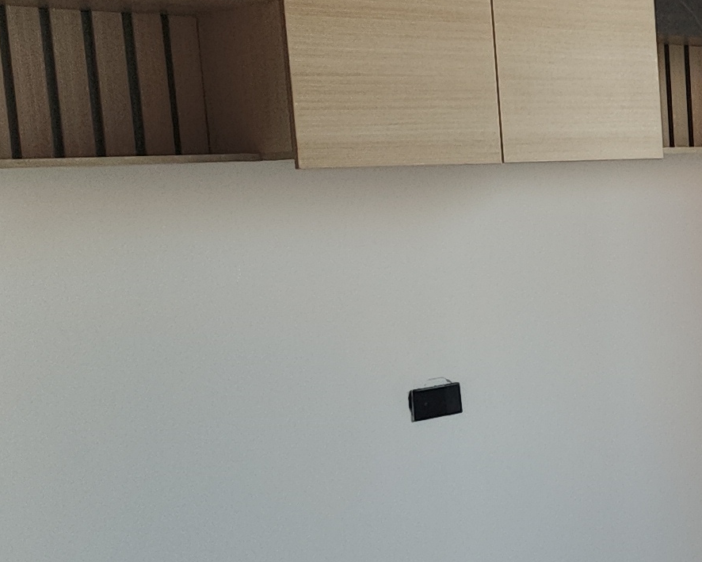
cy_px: 299
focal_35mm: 63
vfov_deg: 24.2
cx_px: 1019
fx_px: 1309
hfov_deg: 24.3
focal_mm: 2.16
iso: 66
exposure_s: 1/120
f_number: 2.2
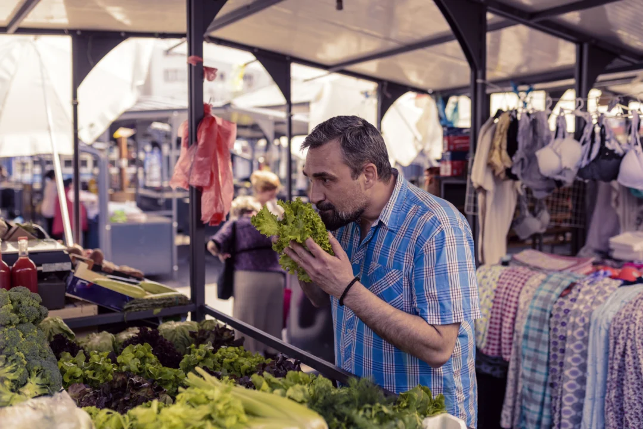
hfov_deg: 54.4
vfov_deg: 37.9
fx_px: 625
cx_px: 322
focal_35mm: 35
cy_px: 214
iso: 100
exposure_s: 1/640
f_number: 2.2
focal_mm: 35
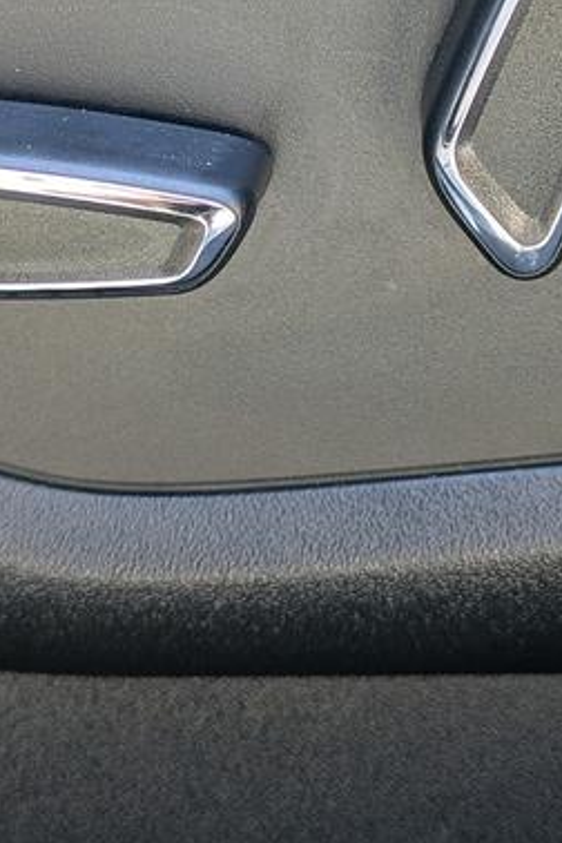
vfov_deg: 22.4
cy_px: 29
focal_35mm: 88
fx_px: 2061
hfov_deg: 15.5
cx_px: 318
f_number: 1.89
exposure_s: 1/100
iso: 104
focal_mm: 5.43
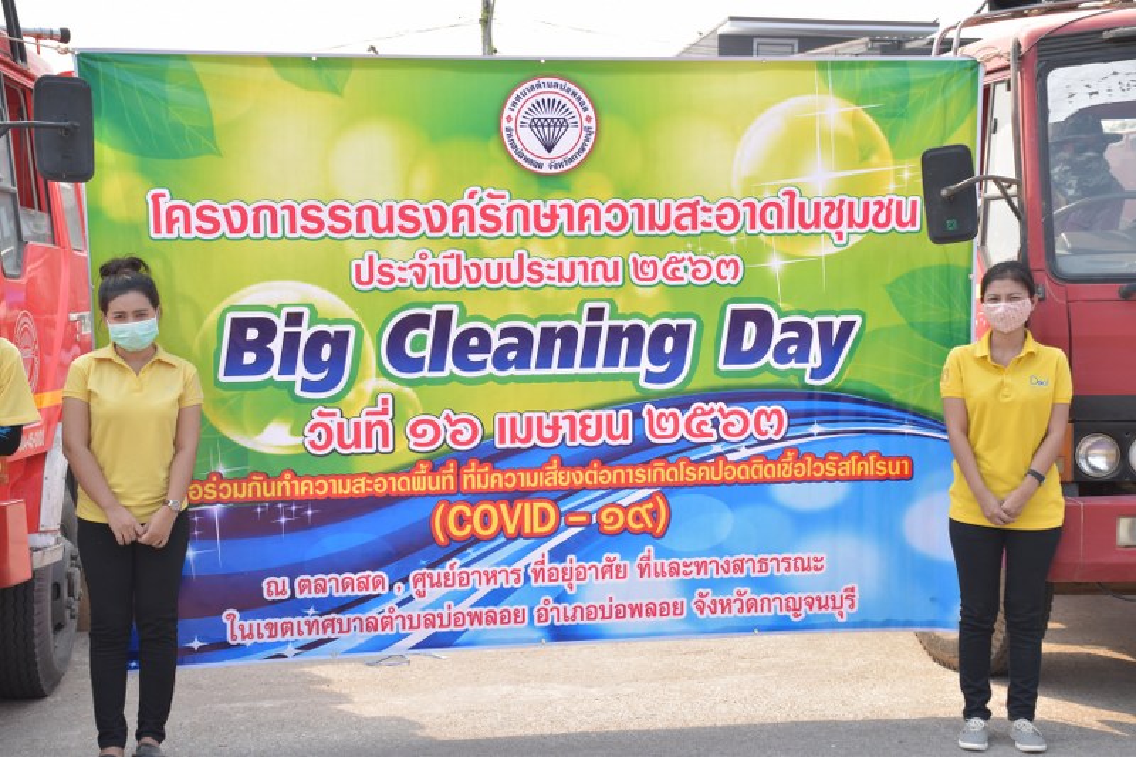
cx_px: 568
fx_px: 1798
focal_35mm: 57
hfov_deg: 35.1
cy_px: 378
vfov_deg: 23.8
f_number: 6.3
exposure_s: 1/500
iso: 400
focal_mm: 38
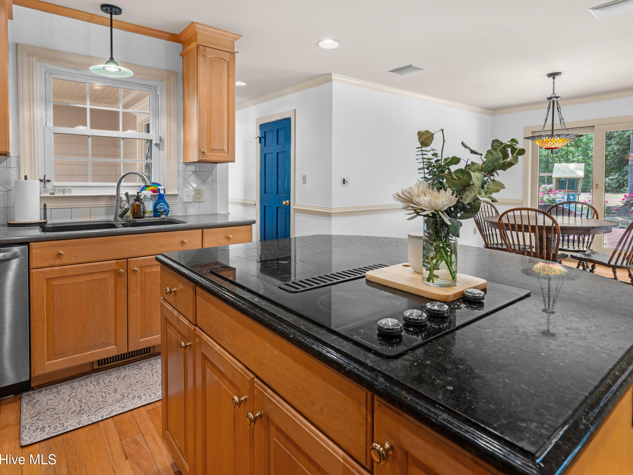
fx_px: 347
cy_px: 237
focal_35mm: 19
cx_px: 322
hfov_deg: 84.7
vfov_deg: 68.7
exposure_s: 1
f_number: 11
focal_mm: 17
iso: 100
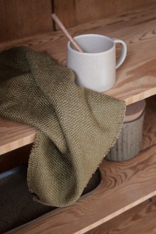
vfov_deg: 37.5
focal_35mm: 53
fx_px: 344
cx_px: 78
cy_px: 117
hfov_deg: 25.5
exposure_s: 1/210
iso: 125
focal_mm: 35
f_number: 2.8
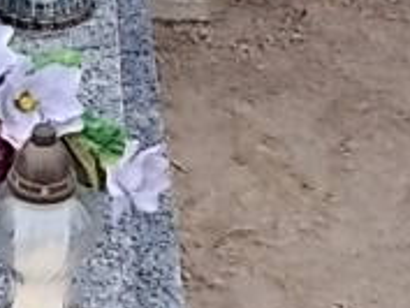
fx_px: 1114
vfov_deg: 15.5
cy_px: 25
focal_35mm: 94
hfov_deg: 19.4
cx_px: -104
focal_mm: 4.6
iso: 80
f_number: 3.2
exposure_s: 1/50
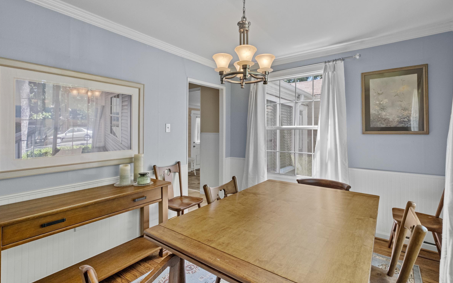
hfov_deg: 97.8
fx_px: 198
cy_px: 134
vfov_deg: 71.2
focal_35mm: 16
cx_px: 235
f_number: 6.4
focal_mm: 10
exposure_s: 1/10
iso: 400
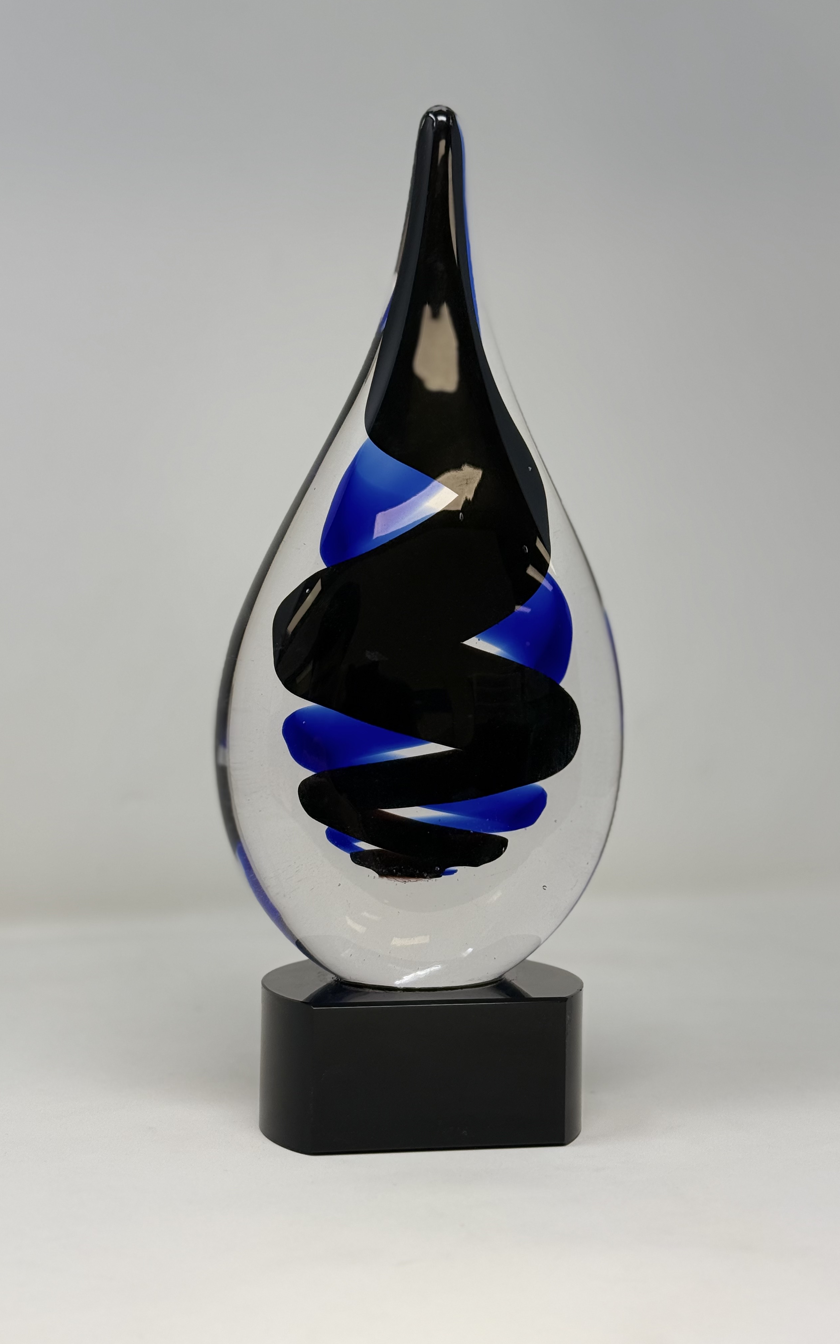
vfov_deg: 39.6
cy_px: 671
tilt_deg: -2.4
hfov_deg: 25.3
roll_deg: -0.9
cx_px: 434
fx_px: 1868
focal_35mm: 51
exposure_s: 1/276
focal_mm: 6.76
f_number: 1.78
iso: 80
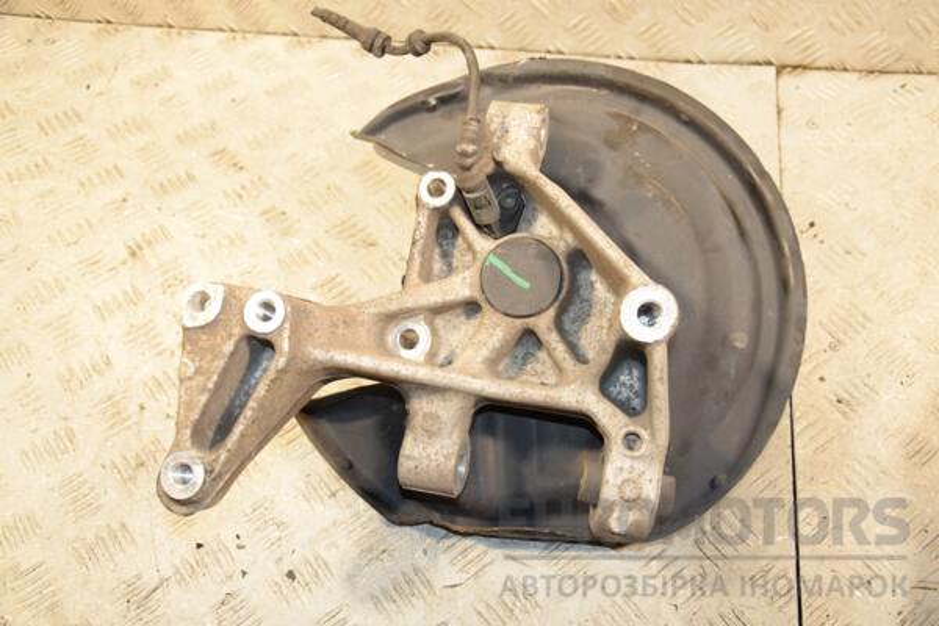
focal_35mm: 38
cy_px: 313
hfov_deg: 51.3
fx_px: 978
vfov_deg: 35.5
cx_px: 470
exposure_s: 1/200
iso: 800
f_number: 5
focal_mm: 25
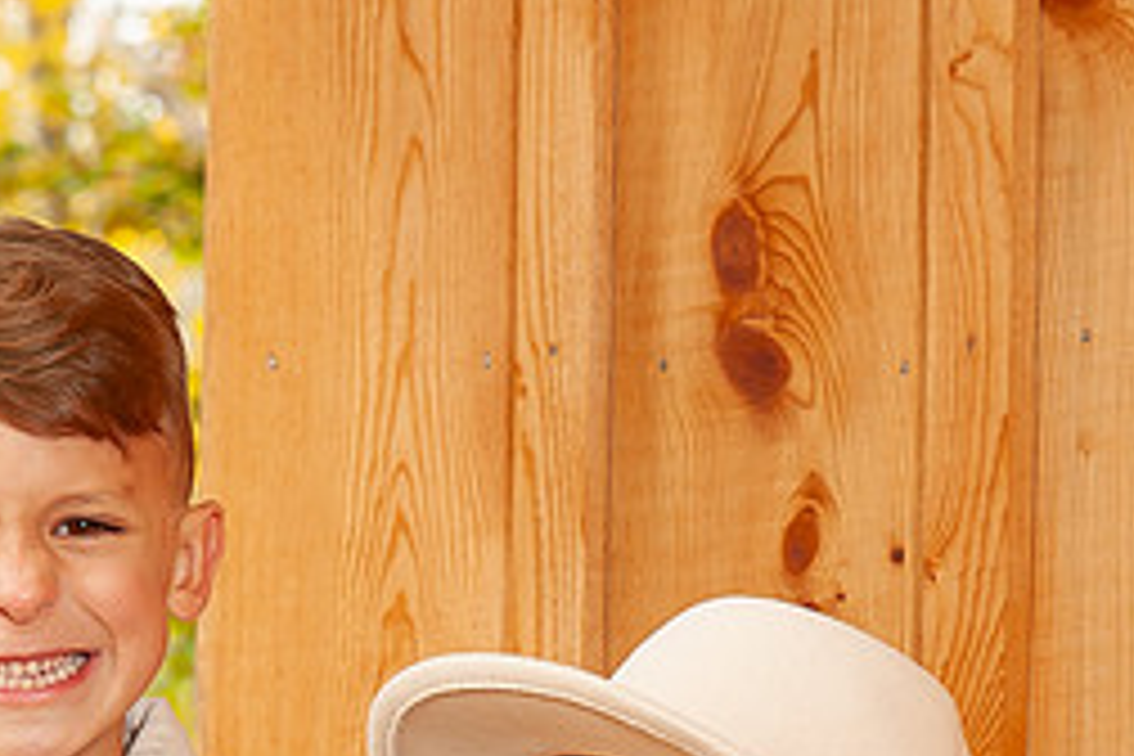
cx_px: 563
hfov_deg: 7.6
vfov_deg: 5.0
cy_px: 762
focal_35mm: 272
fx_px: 8567
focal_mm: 70
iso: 500
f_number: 6.3
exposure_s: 1/160
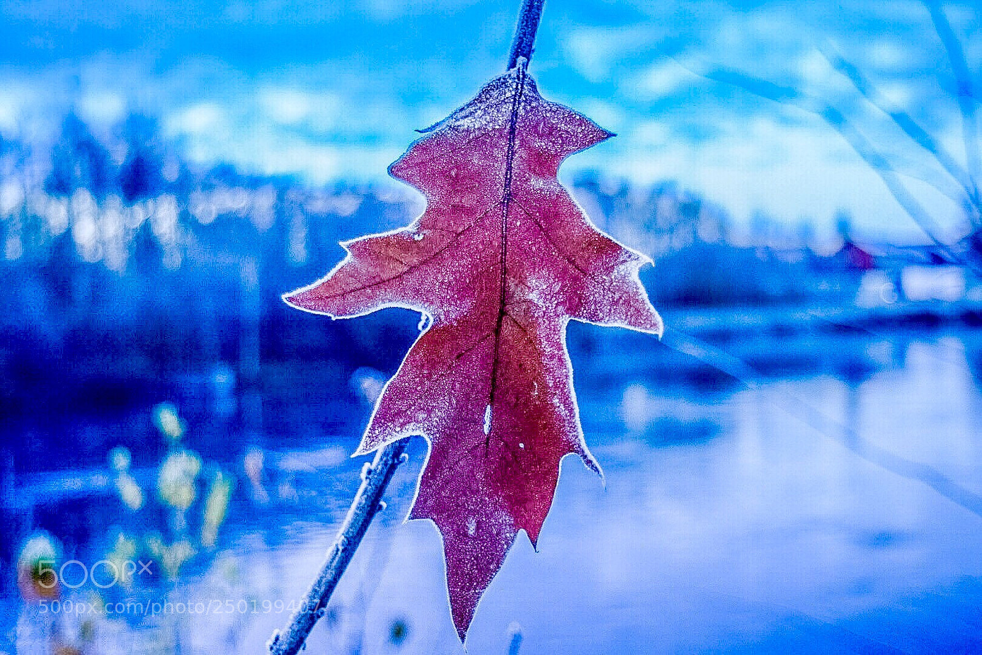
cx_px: 491
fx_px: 1432
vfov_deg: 25.8
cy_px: 328
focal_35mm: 52
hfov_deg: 37.8
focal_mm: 35
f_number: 4.5
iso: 900
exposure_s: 1/30
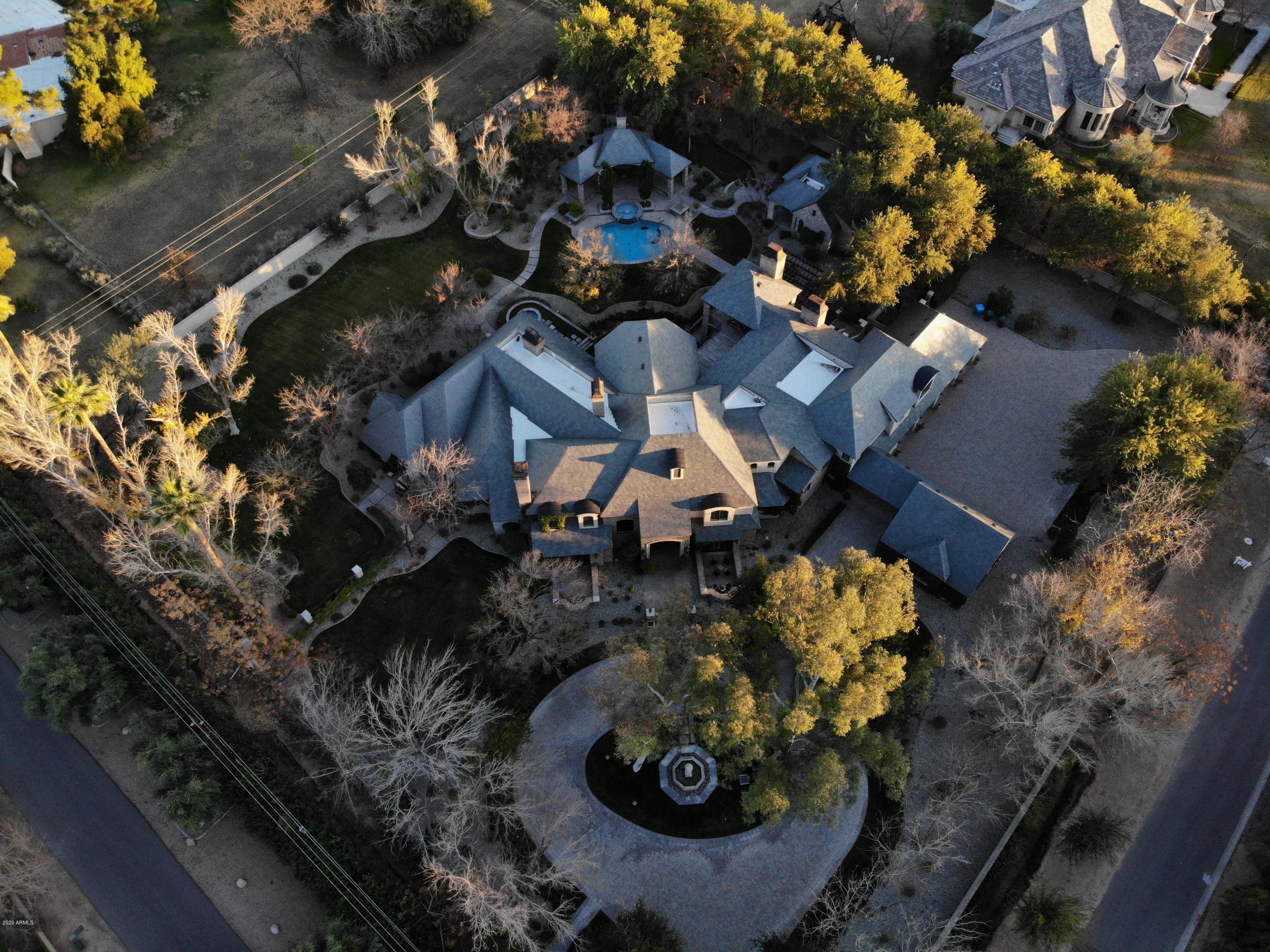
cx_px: 635
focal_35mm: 24
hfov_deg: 71.6
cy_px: 476
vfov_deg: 56.8
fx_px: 880
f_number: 2.8
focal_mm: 4.5
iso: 200
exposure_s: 1/240
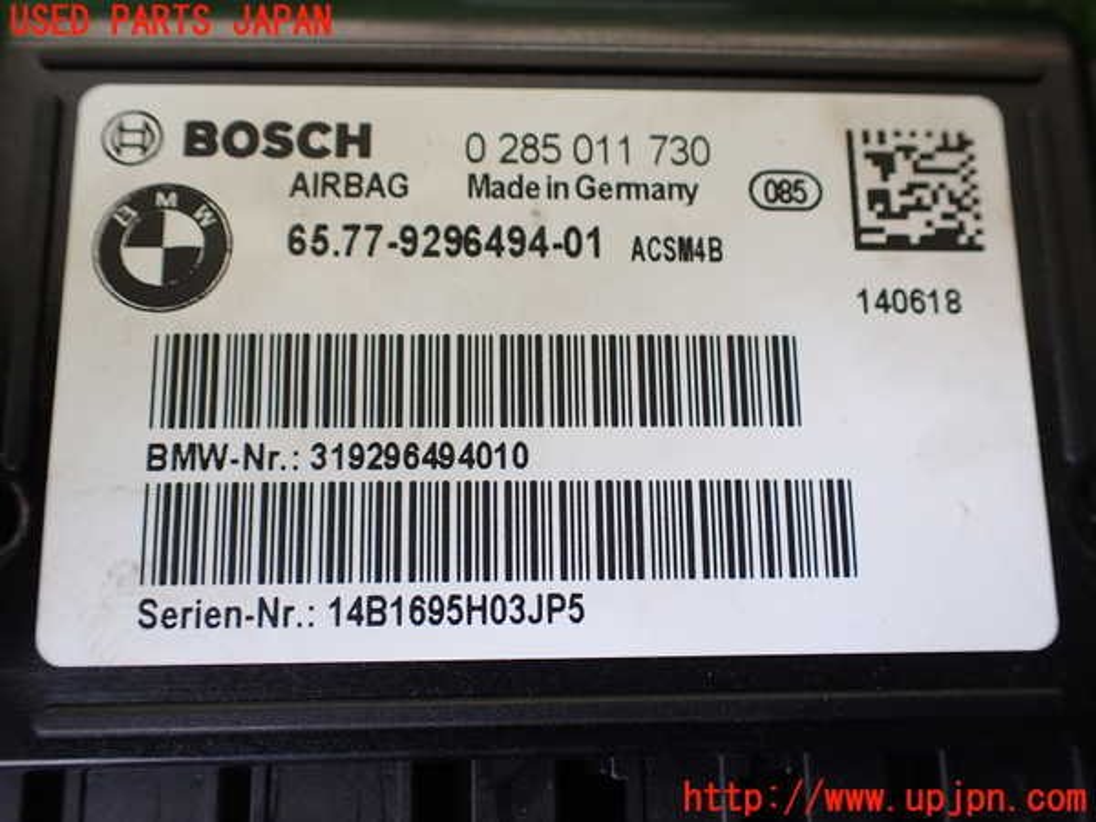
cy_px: 411
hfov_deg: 60.0
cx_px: 548
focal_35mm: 30
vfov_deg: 46.8
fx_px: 950
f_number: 2.3
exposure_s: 1/125
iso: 100
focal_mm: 5.4
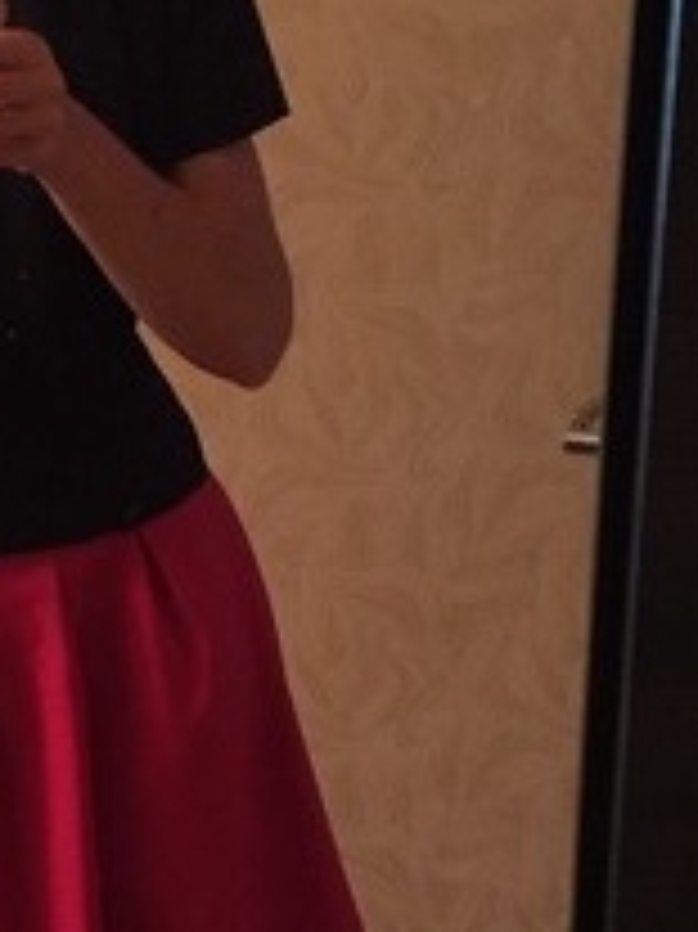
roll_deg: +2.2
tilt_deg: -17.3
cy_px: 585
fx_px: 2261
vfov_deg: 23.2
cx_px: -131
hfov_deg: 16.8
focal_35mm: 84
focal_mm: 4.15
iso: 500
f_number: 2.2
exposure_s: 1/17
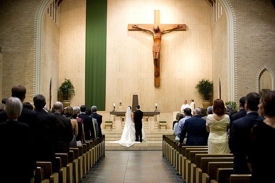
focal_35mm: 70
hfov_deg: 28.9
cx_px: 138
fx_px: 534
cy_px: 92
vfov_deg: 19.4
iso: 1250
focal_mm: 70
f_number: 2.8
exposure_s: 1/60
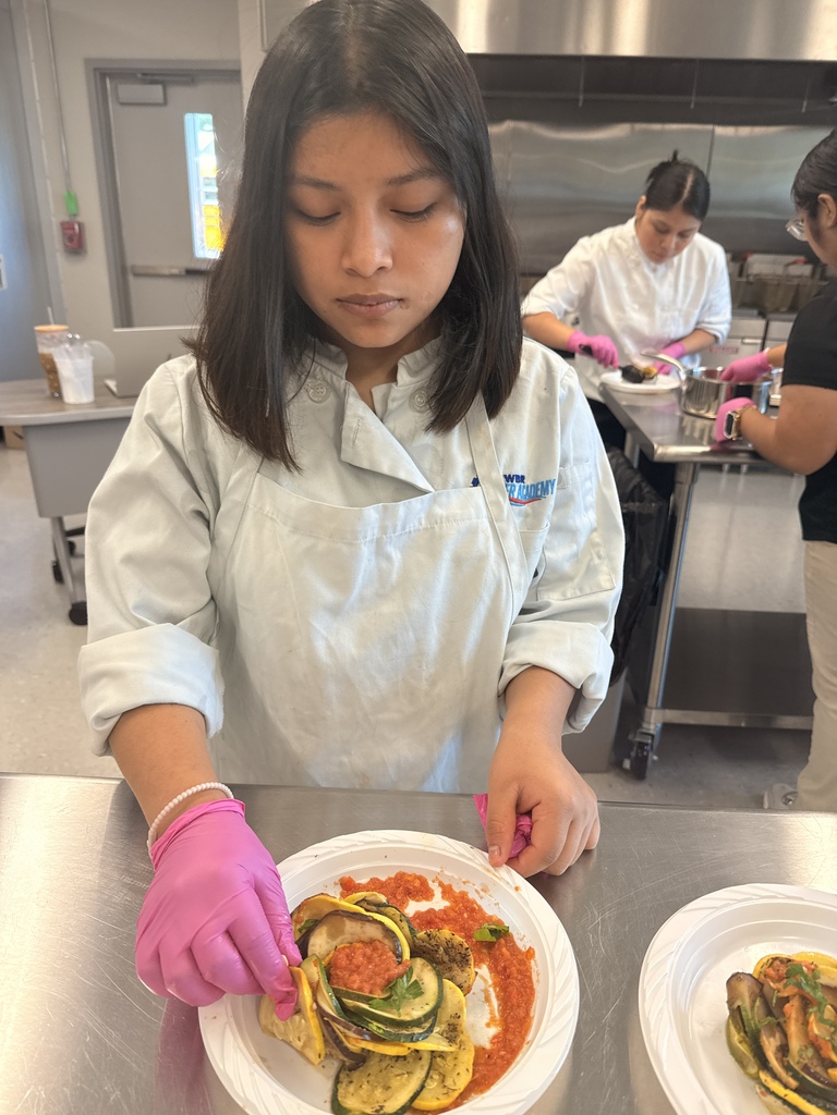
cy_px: 558
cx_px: 418
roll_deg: -2.9
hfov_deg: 56.8
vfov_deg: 71.6
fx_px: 774
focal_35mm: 24
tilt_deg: -22.3
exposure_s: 1/124
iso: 125
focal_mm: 6.76
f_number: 1.78
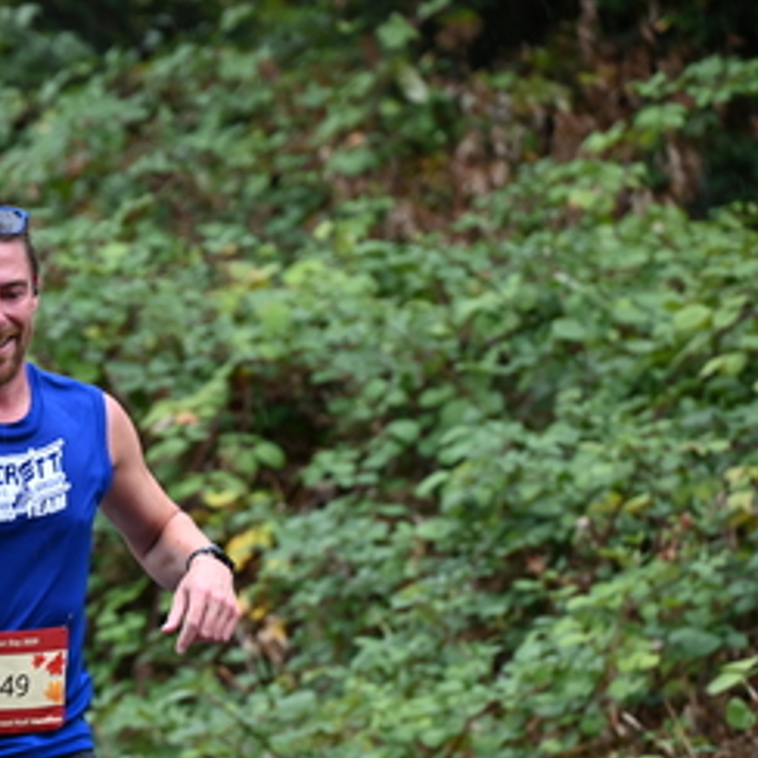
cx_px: 9
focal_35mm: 383
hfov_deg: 4.6
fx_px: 9488
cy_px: 545
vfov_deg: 4.6
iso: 720
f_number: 6.3
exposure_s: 1/250
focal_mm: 200
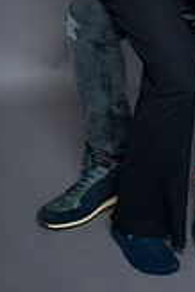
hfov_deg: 12.3
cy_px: -64
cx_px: 201
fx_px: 892
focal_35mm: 110
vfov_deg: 17.6
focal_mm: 40
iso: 200
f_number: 5.6
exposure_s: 1/100
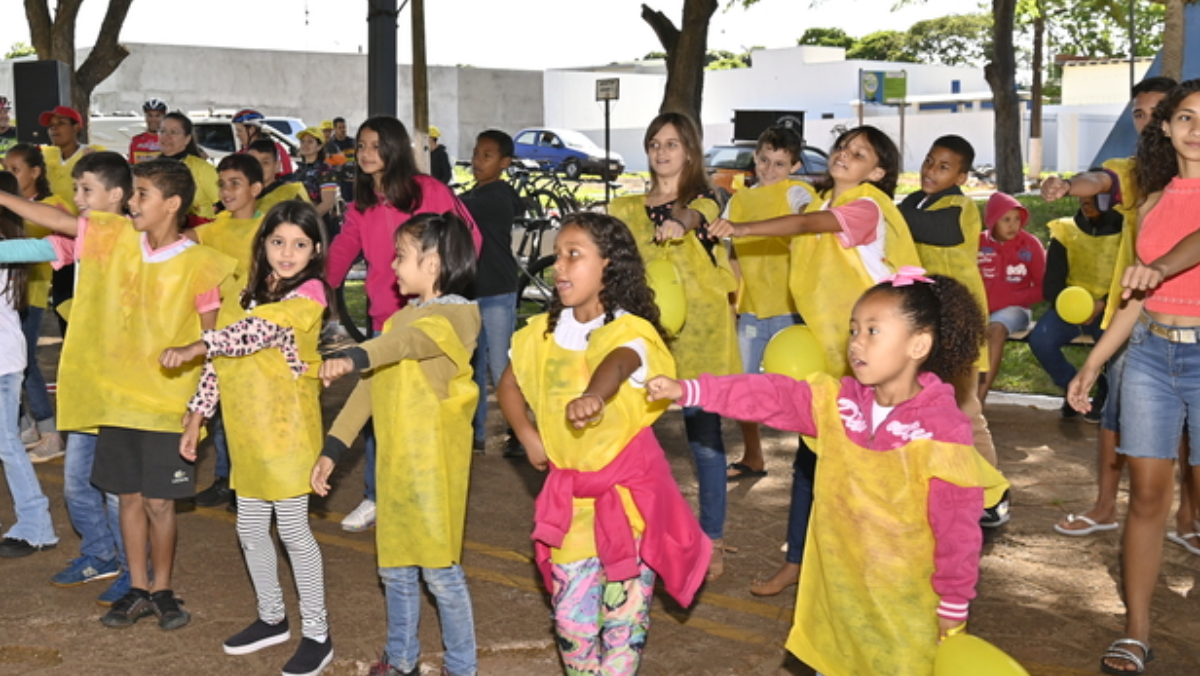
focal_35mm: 52
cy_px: 225
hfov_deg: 39.0
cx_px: 337
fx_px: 1655
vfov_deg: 23.0
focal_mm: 34
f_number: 6.3
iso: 100
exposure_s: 1/160
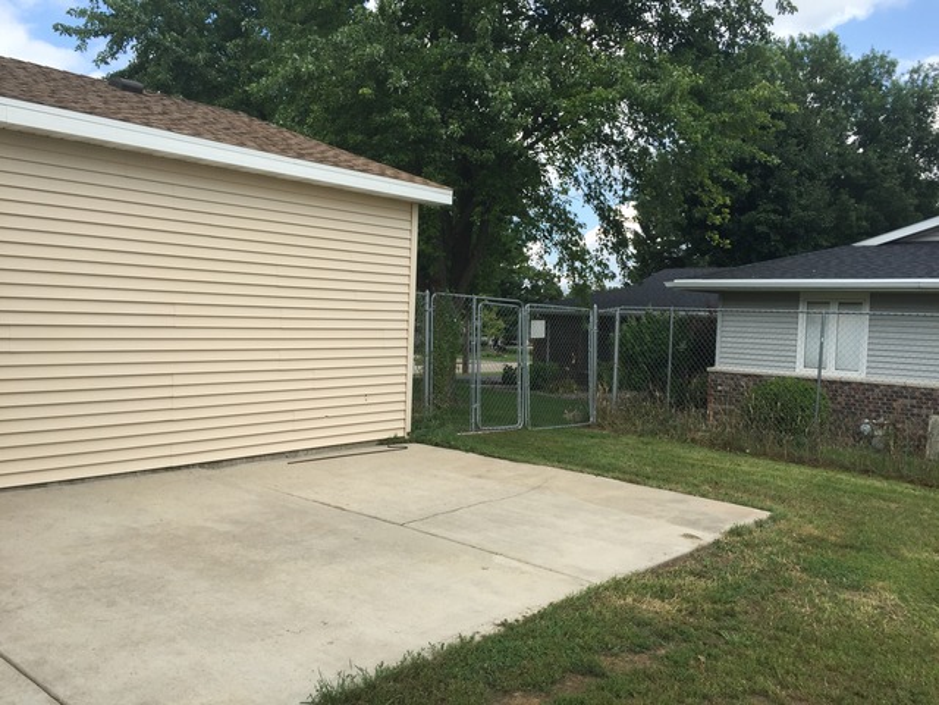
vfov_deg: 48.2
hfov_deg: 61.7
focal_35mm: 29
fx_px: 787
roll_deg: -1.9
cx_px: 470
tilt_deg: -3.6
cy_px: 352
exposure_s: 1/1099
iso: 32
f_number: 2.2
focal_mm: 4.15
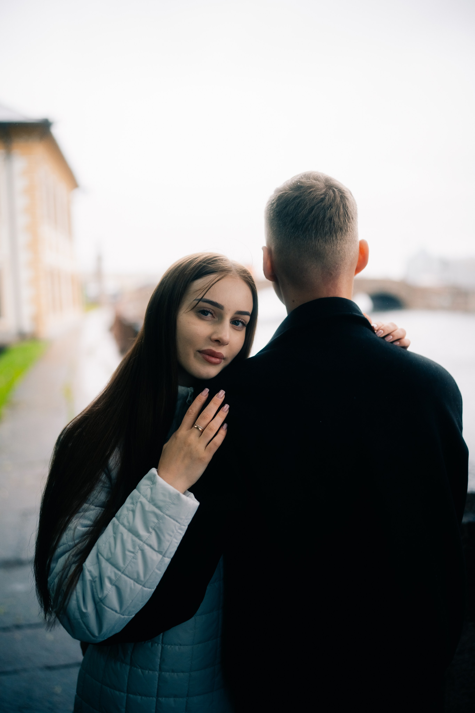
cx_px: 238
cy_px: 356
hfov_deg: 37.9
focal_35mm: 35
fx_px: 693
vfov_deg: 54.4
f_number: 1.4
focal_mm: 35
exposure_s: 1/2500
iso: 500
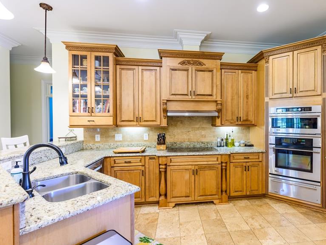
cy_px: 122
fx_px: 170
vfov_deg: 71.6
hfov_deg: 86.5
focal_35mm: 18
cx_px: 197
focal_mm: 14
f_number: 8
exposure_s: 1/10
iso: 64
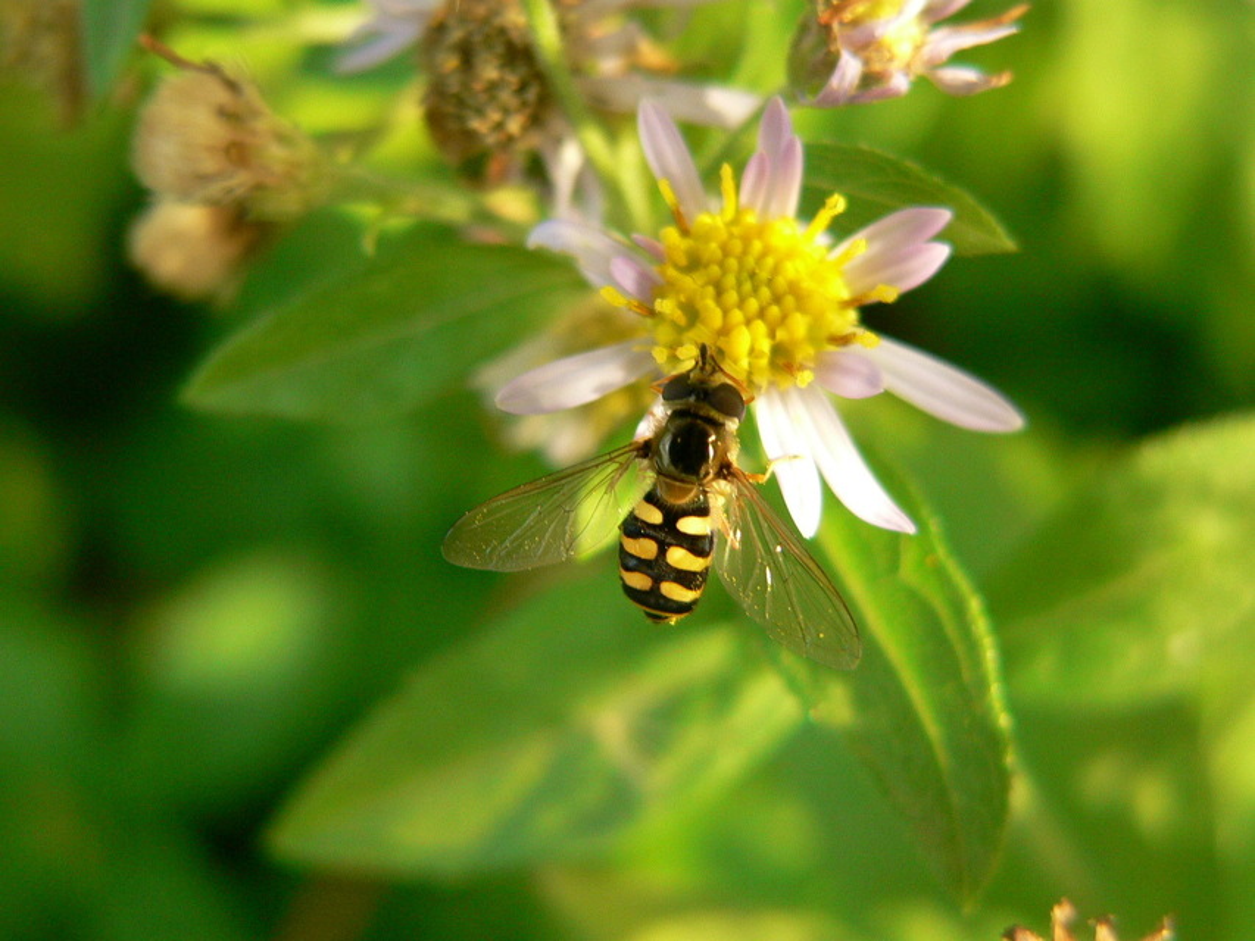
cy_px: 470
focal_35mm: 66
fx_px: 2393
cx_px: 628
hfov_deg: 29.4
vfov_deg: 22.3
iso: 200
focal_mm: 11
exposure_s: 1/60
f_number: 2.8
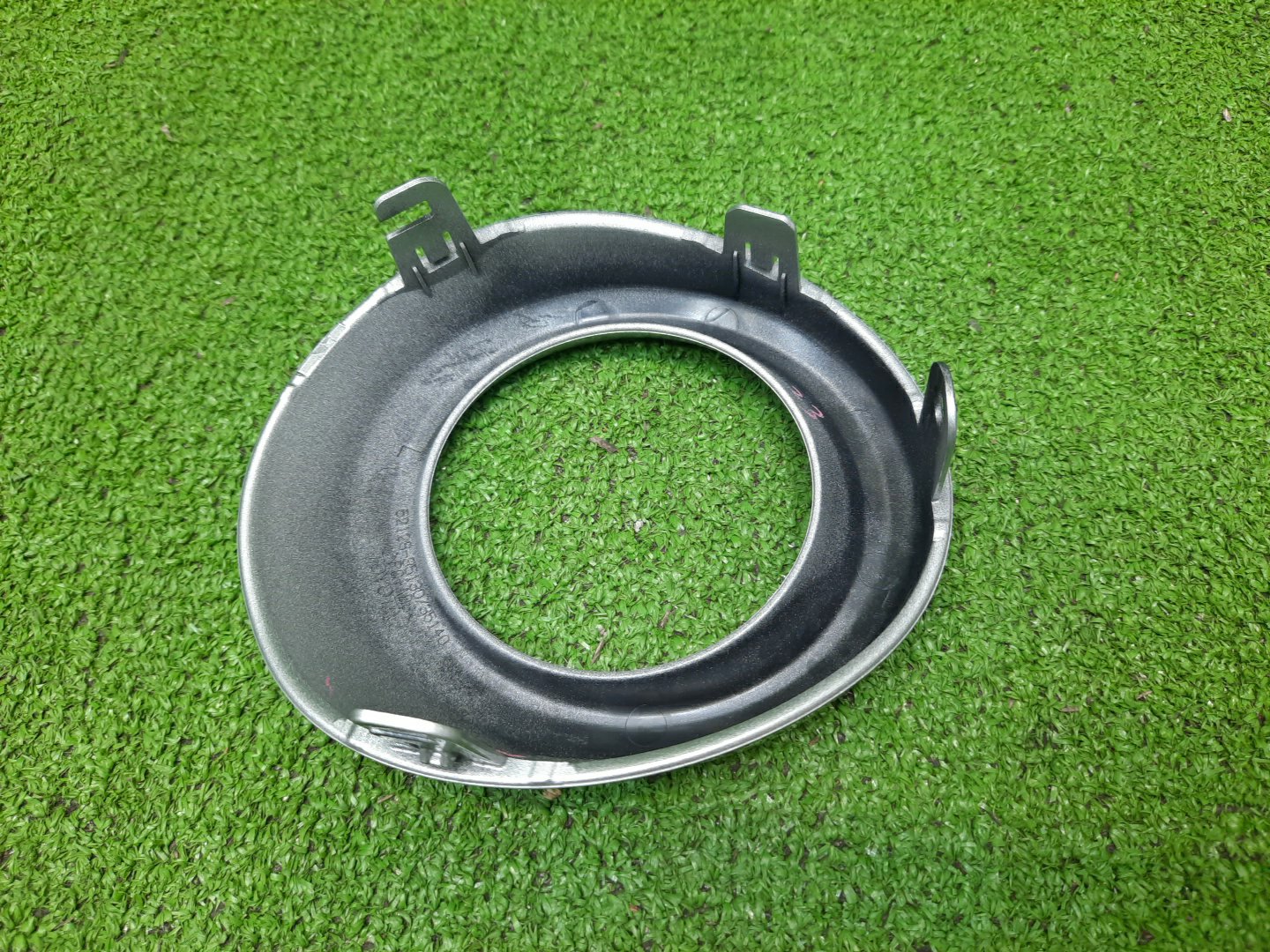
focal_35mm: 25
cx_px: 635
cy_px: 476
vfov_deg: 54.9
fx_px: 917
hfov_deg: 69.4
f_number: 2
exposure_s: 1/50
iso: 119
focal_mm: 4.6
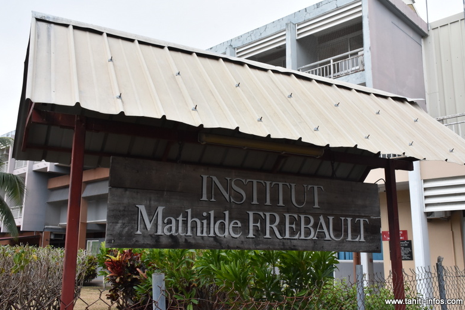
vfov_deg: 35.9
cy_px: 156
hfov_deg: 51.9
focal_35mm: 37
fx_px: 478
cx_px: 236
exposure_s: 1/640
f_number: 13
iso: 1000
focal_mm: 24
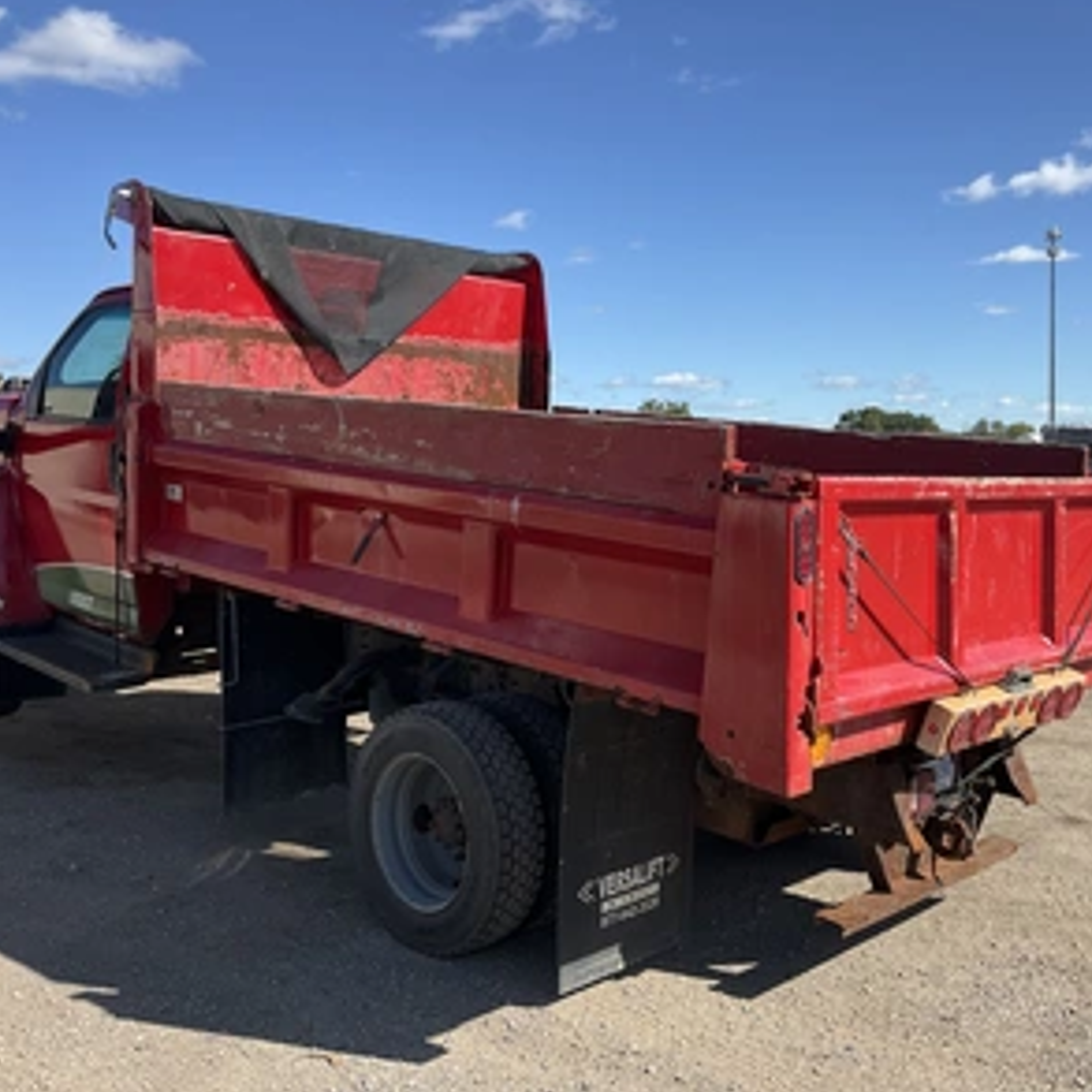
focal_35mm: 35
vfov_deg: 47.2
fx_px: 1249
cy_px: 537
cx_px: 622
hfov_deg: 47.1
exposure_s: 1/1311
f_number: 1.8
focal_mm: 3
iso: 25
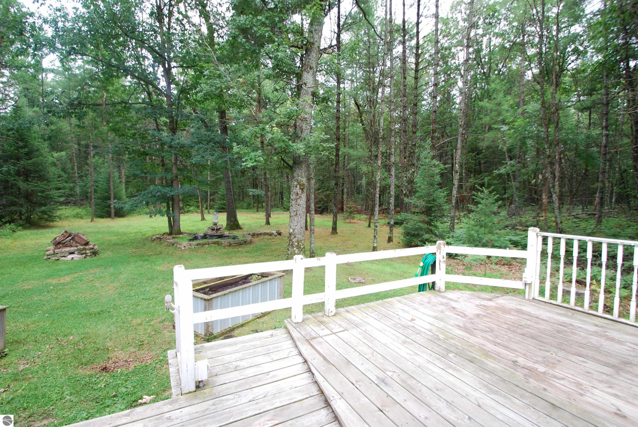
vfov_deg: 69.8
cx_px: 319
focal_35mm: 17
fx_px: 306
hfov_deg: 92.4
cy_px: 214
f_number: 4.5
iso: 200
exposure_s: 1/80
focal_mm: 11.5
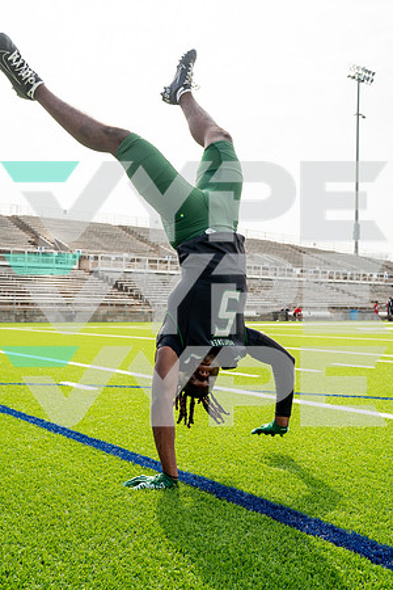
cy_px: 295
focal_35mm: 37
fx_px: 606
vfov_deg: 51.9
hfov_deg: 35.9
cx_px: 196
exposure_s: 1/320
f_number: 5.6
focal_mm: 37
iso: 100
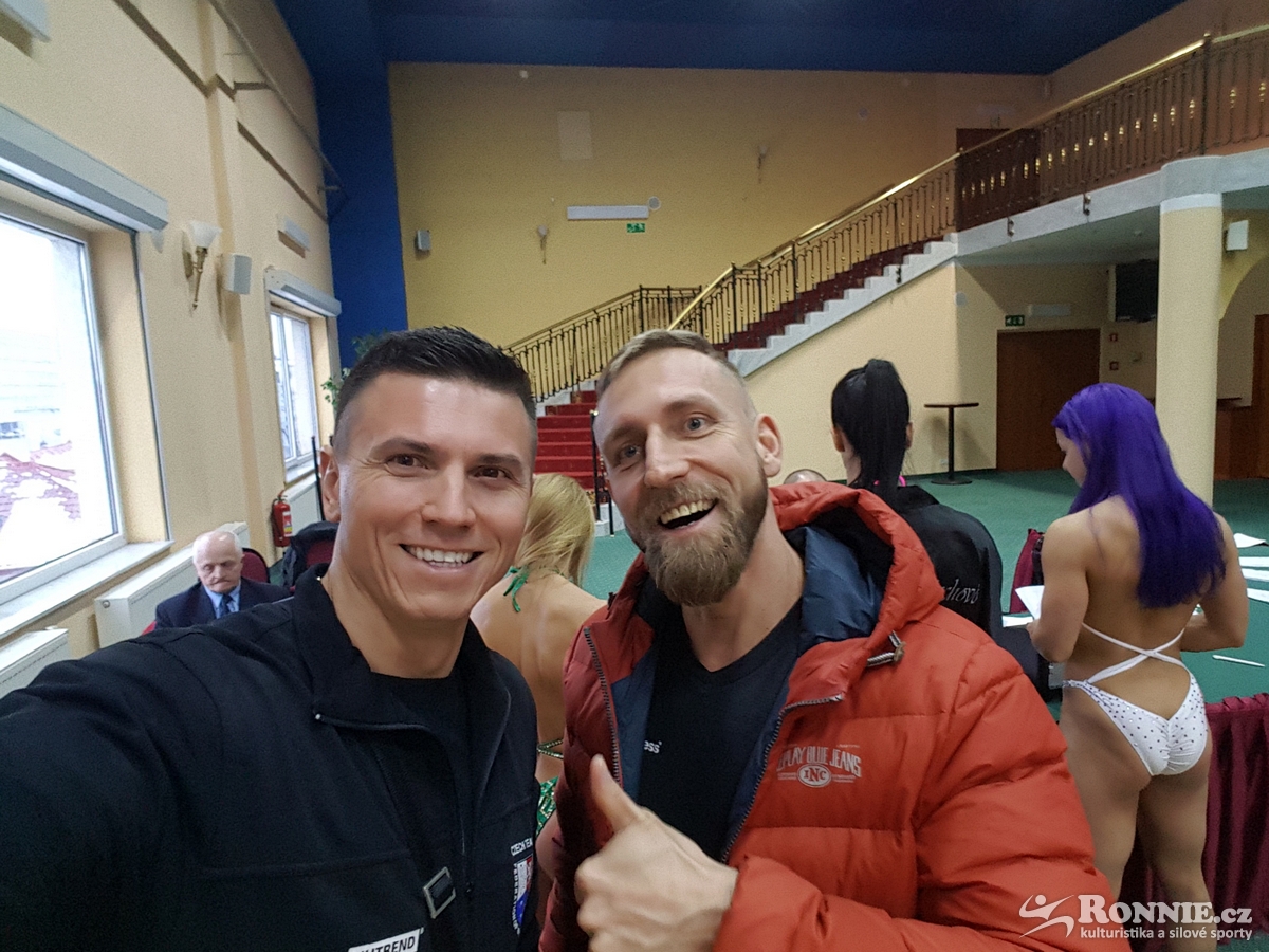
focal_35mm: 21
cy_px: 476
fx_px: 770
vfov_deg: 63.4
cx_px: 634
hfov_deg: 79.0
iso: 160
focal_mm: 2.1
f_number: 1.7
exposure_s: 1/17
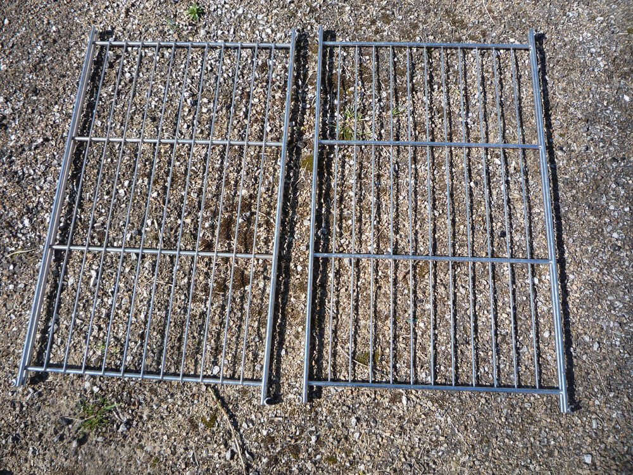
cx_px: 316
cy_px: 238
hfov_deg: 60.0
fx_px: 549
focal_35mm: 30
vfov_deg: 46.8
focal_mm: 5.2
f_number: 4
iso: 100
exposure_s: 1/400
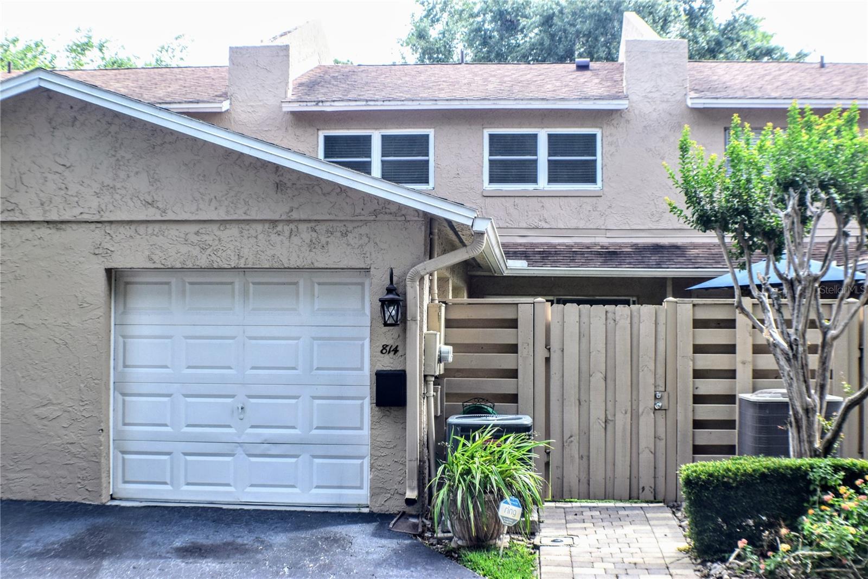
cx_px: 434
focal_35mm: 63
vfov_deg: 21.6
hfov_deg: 31.9
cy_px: 290
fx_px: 1519
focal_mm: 42
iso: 400
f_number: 10
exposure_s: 1/200
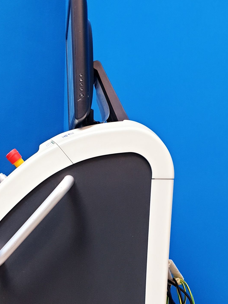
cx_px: 70
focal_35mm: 47
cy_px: 251
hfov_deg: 30.6
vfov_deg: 38.6
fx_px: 413
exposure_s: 1/33
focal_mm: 4.3
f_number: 2.4
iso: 250
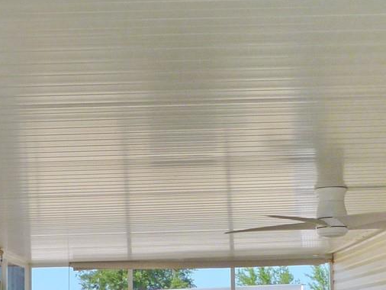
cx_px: 203
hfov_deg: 24.7
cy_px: 259
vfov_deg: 18.4
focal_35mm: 79
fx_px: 881
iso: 100
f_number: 4
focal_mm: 4.5
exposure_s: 1/500
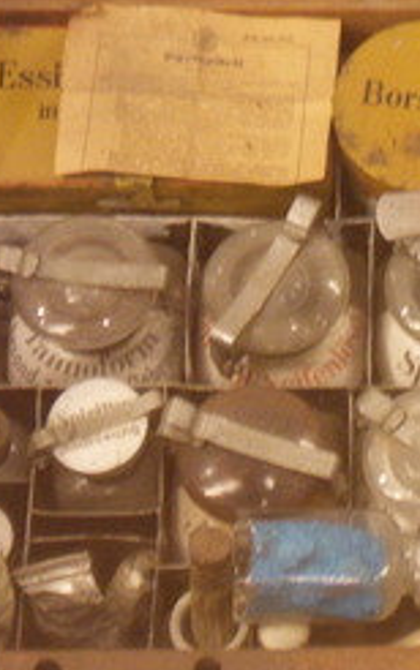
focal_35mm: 188
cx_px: 573
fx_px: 3439
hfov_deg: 6.9
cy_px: 248
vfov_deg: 11.1
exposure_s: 1/8
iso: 480
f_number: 5.5
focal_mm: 16.4
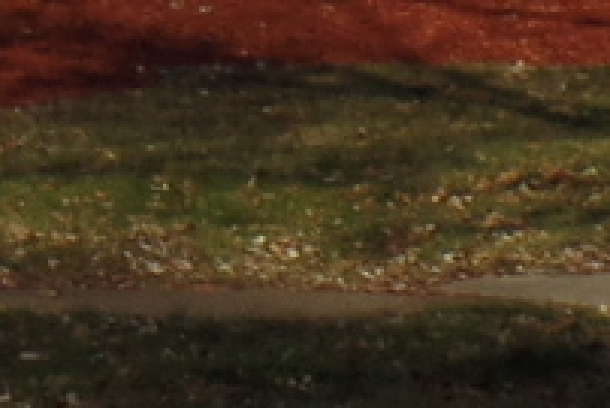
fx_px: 6528
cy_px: -916
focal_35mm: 385
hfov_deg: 5.0
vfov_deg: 3.5
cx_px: -1335
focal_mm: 9.2
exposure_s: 1/1000
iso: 80
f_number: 3.4
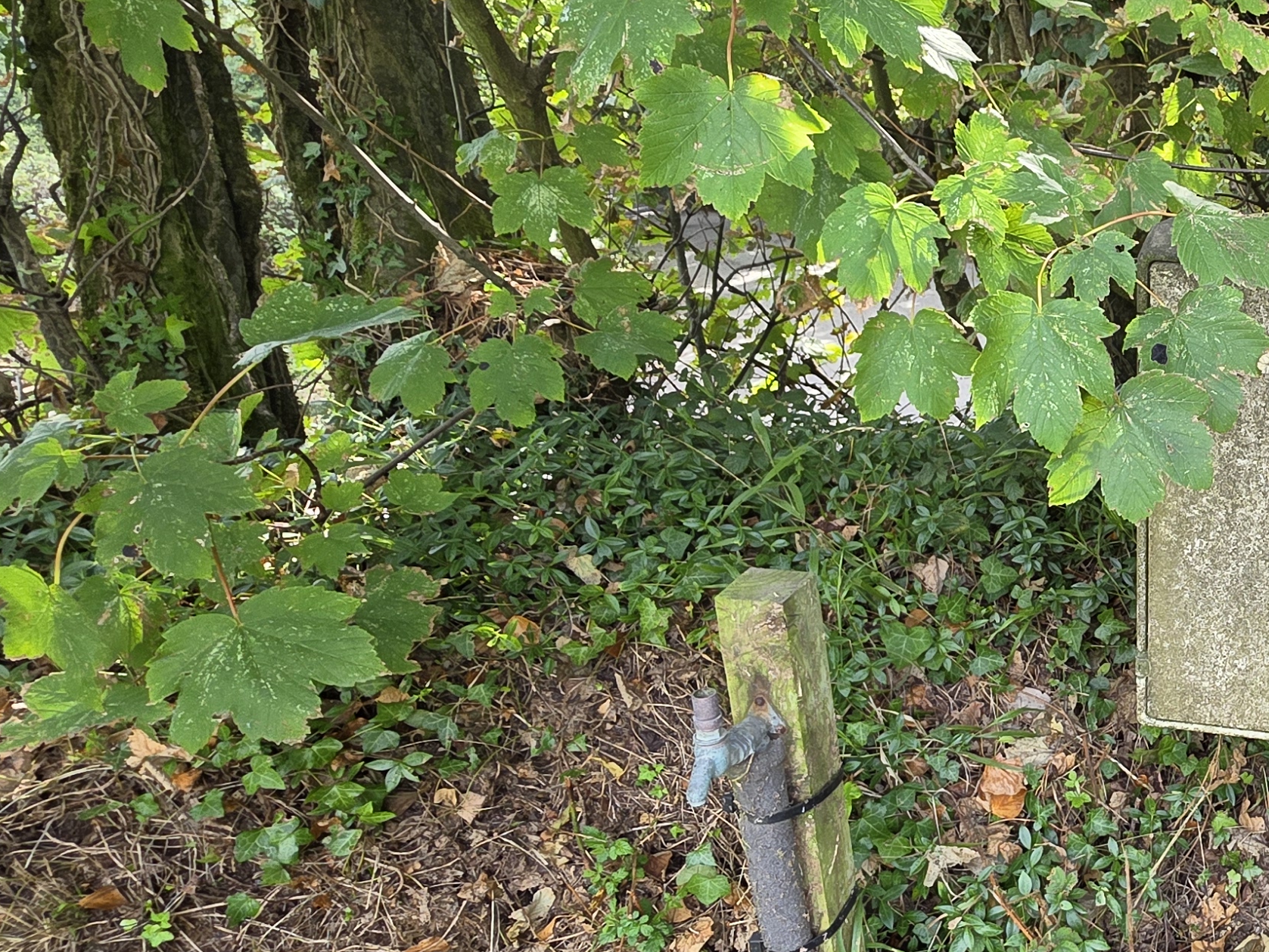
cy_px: 505
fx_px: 1137
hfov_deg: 47.3
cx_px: 1299
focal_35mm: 31
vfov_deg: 45.4
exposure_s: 1/100
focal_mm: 2.2
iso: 80
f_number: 1.9
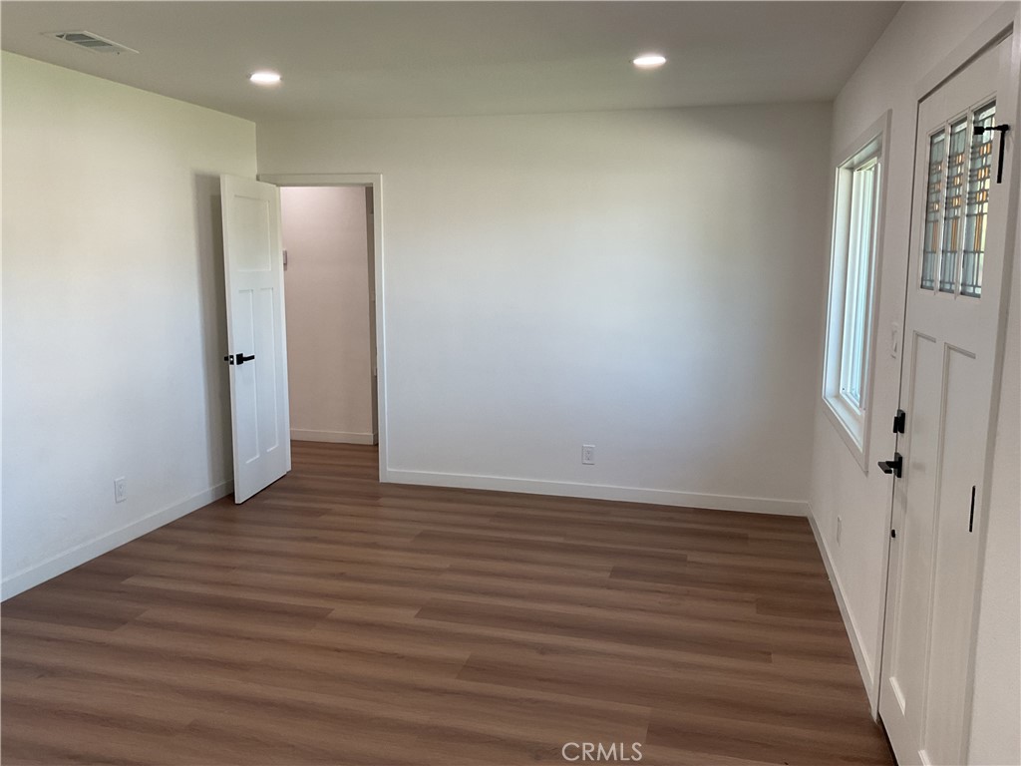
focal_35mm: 29
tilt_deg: -7.6
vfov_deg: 48.2
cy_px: 383
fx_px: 855
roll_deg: -0.1
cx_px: 510
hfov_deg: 61.7
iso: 64
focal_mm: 3
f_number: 1.8
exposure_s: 1/120
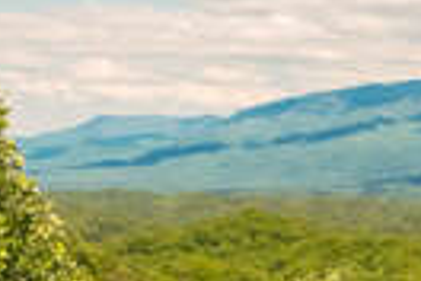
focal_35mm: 128
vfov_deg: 10.7
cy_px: 192
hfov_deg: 15.4
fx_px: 1497
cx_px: 510
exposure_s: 1/2000
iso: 110
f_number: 2.8
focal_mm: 8.38
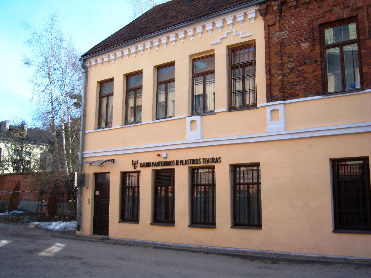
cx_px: 186
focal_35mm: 36
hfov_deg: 51.4
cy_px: 139
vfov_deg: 39.7
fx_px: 386
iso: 80
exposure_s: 1/400
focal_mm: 7.5
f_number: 2.8
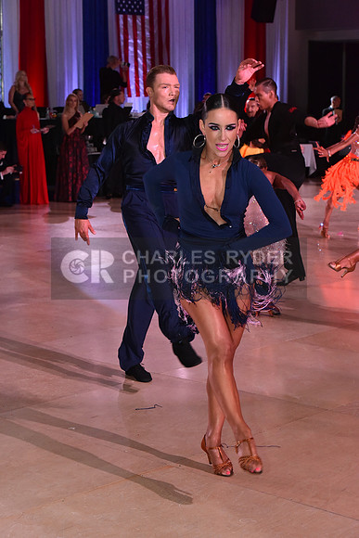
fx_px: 1196
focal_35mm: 80
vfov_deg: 25.4
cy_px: 269
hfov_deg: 17.1
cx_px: 180
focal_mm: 80
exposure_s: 1/320
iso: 2500
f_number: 7.1
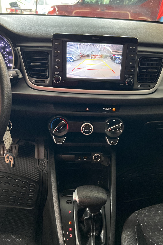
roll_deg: -3.4
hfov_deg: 41.0
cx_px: 94
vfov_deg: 58.7
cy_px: 129
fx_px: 217
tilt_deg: -30.0
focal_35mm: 32
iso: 500
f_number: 1.5
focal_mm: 5.7
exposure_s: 1/60
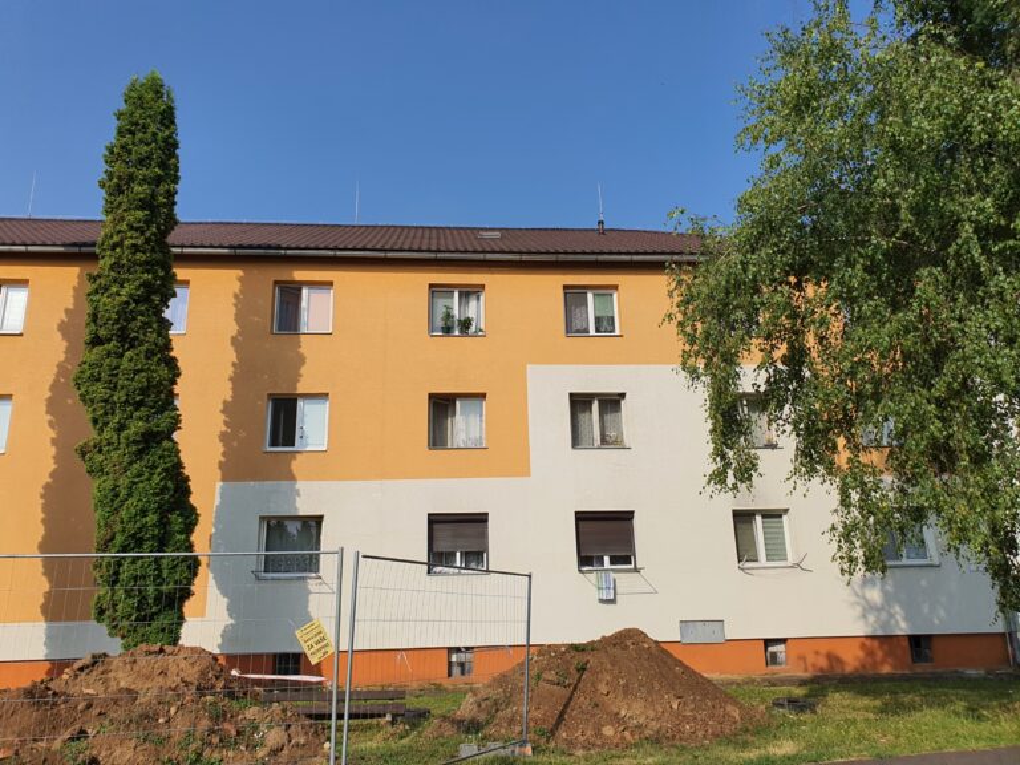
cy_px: 382
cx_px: 510
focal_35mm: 26
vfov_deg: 53.1
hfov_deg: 67.3
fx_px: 766
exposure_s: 1/3160
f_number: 2.4
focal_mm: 4.3
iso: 50
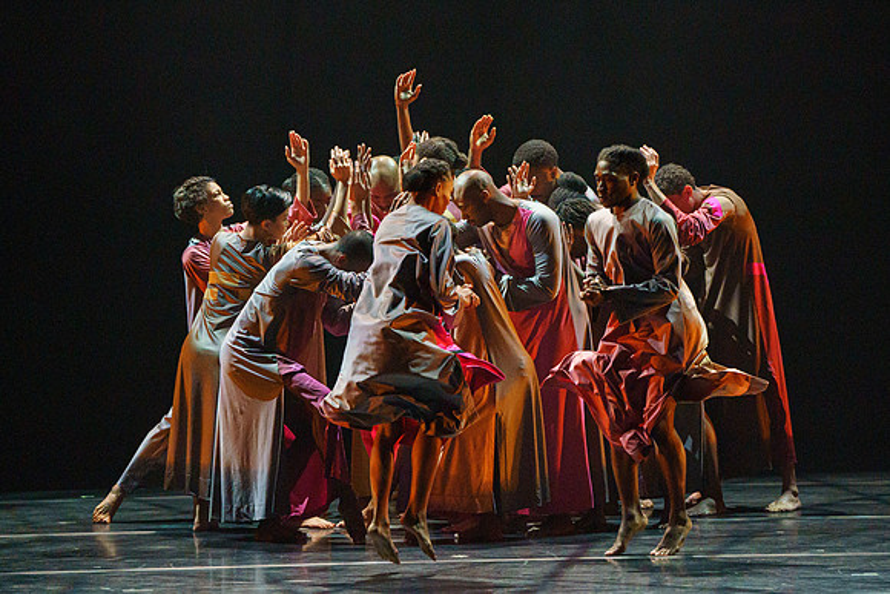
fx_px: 8836
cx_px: 510
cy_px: 251
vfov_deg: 3.8
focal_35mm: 357
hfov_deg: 5.8
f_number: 5.6
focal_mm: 271
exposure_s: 1/250
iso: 6400
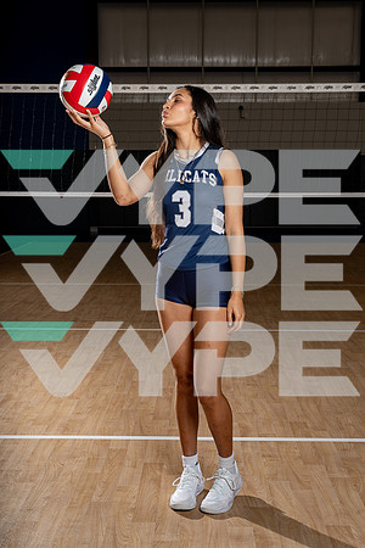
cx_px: 182
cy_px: 274
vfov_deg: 39.6
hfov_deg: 27.0
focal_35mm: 50
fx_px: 760
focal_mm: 50
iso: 100
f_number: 8
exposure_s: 1/250
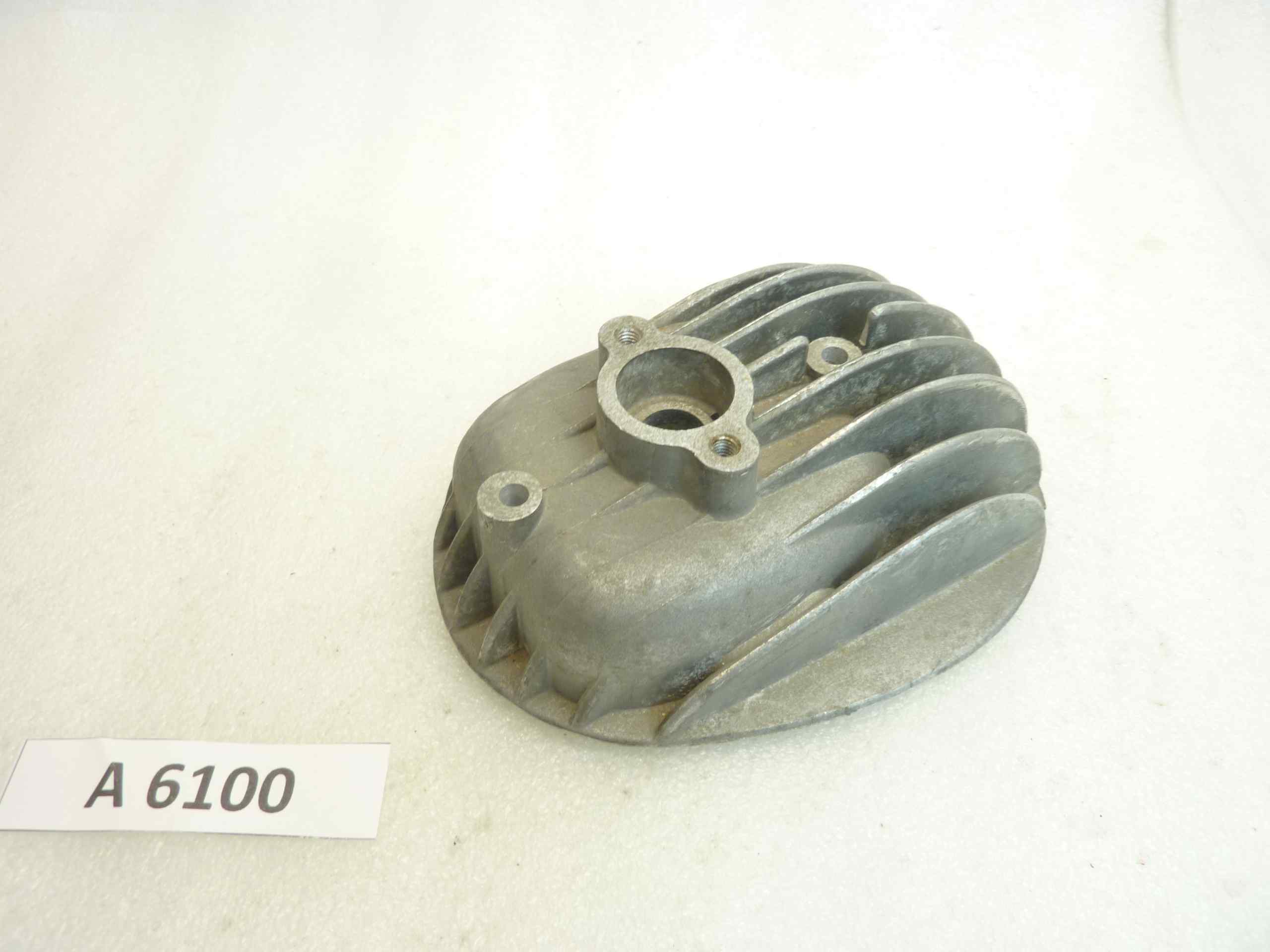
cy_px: 476
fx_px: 917
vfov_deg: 54.9
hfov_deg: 69.4
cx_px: 635
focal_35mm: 25
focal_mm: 4.1
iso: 80
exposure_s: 1/15
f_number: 3.3
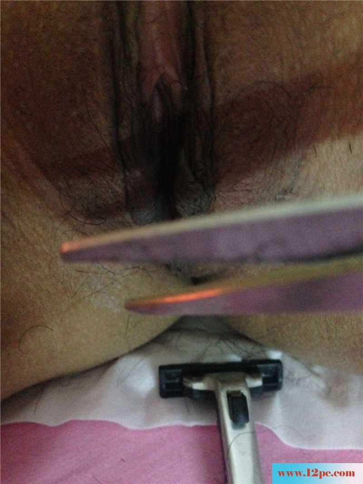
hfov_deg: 43.0
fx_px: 461
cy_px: 242
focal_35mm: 33
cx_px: 182
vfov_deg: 55.3
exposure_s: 1/15
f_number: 2.4
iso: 800
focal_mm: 4.12
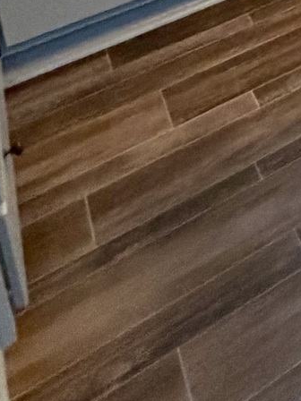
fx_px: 835
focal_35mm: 72
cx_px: 761
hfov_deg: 13.5
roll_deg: +1.3
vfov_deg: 18.8
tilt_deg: -13.2
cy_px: -370
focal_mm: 2.22
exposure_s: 1/60
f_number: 2.2
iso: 320
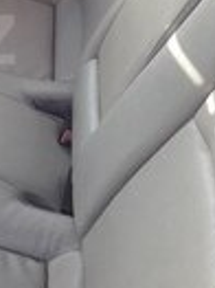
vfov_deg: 19.0
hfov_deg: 13.3
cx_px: -154
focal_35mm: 102
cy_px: 40
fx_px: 846
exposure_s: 1/119
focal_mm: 3.6
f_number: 1.9
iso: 40
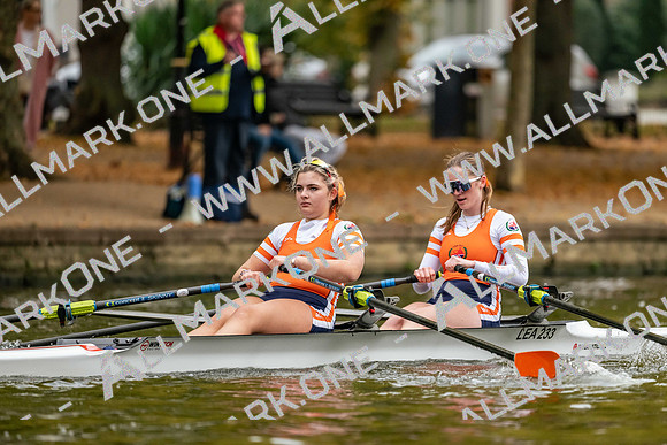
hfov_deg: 5.2
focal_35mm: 400
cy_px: 222
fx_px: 7412
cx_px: 334
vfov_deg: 3.4
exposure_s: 1/2500
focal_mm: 400
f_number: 4.5
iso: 2200
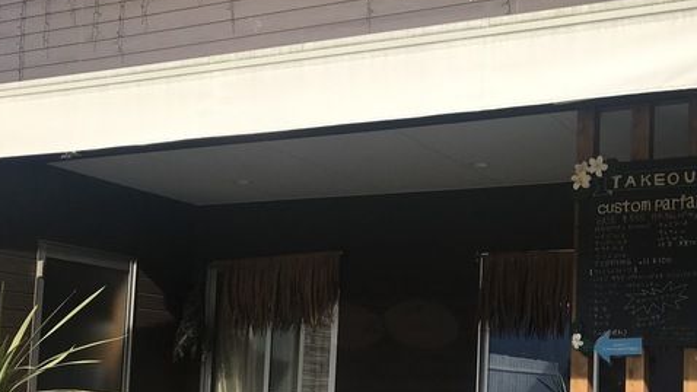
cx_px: 524
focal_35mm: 52
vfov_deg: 22.7
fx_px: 961
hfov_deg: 38.8
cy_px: 330
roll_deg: -2.1
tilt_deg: +4.8
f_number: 1.8
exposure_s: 1/1259
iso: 20
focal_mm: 3.99
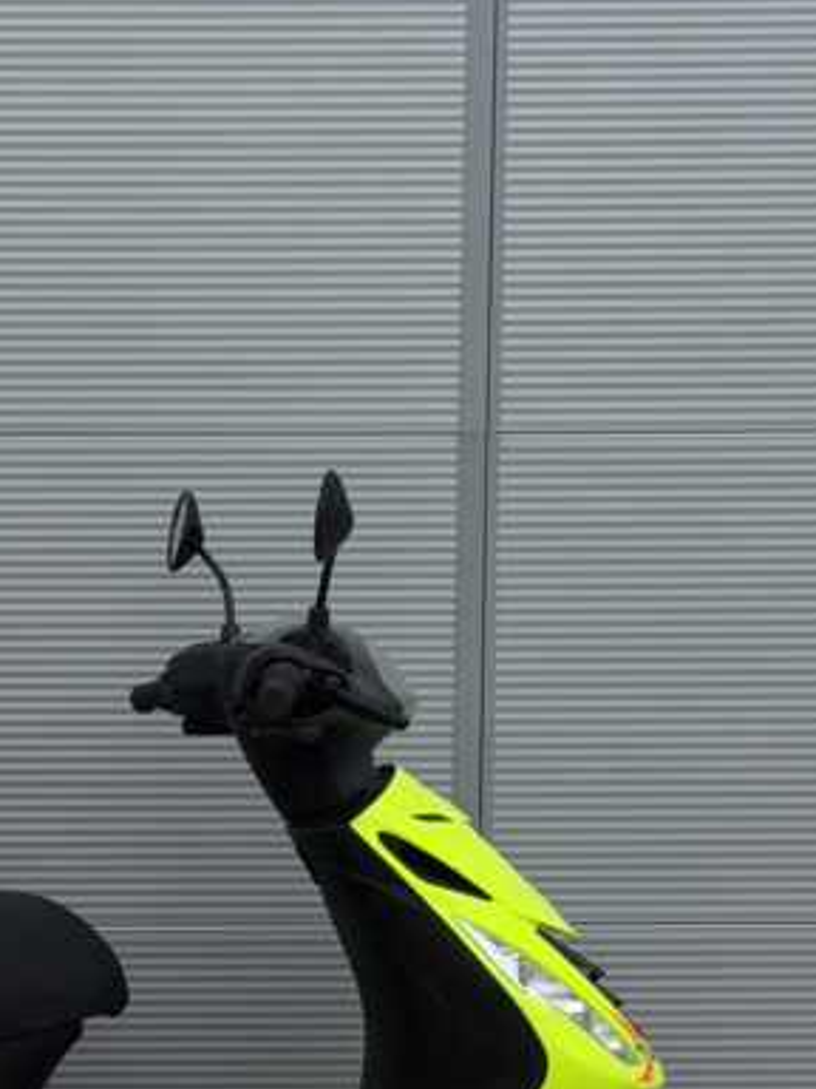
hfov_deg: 11.5
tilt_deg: -9.2
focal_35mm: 128
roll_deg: +0.4
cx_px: 65
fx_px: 4023
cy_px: 964
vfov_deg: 15.2
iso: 64
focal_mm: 6.76
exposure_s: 1/2762
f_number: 1.78
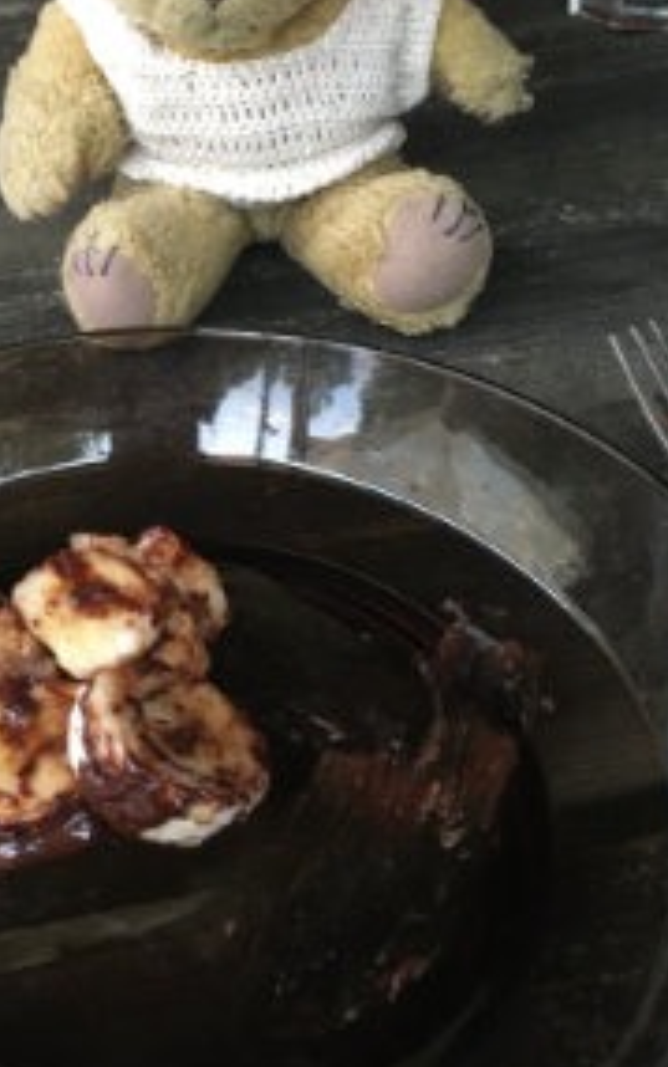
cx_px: 134
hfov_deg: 29.2
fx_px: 1251
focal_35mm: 43
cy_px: 407
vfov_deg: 45.8
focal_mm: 4.2
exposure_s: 1/17
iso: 250
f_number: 2.2
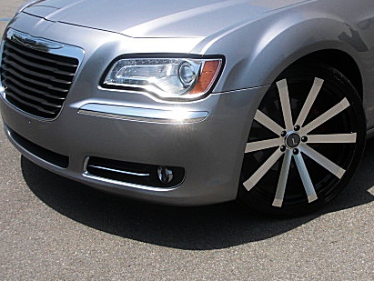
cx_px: 265
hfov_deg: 33.8
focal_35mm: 56
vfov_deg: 26.0
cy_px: 101
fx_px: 606
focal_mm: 6.3
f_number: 7.9
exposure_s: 1/160
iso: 50
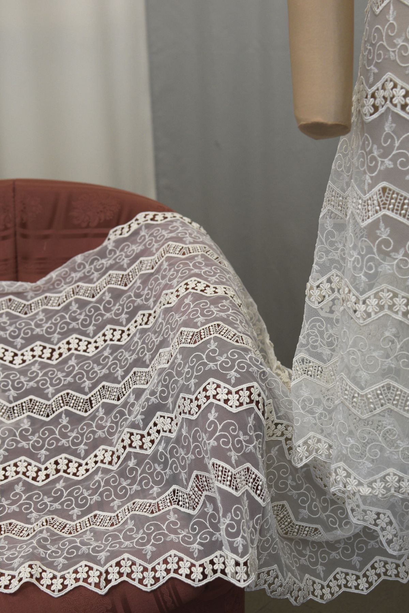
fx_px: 895
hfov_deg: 25.8
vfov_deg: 37.9
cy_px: 306
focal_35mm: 52
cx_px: 204
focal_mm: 35
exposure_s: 1/80
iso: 400
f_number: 4.5
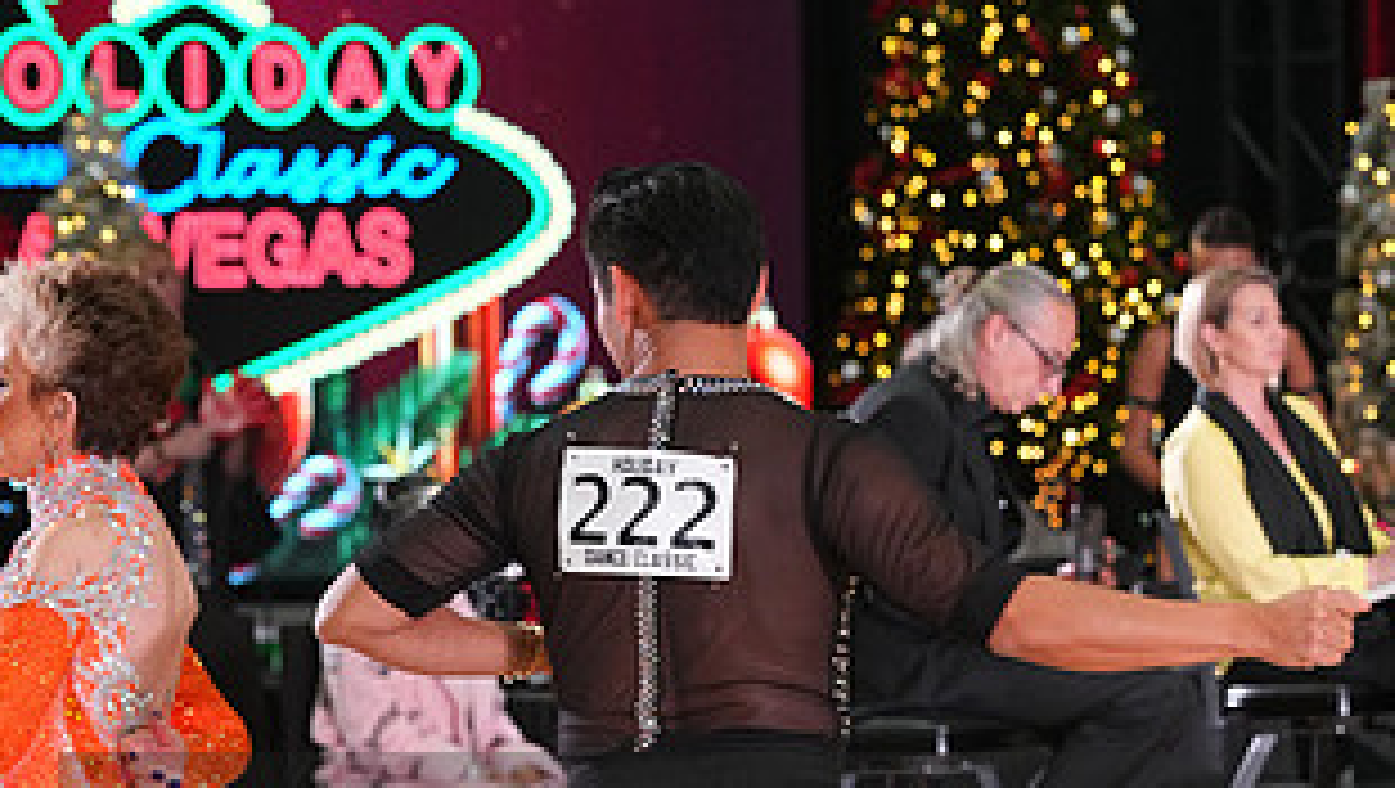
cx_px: 682
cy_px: 905
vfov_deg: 5.1
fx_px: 8774
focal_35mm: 237
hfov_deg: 9.1
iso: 2500
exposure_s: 1/200
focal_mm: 121
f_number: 5
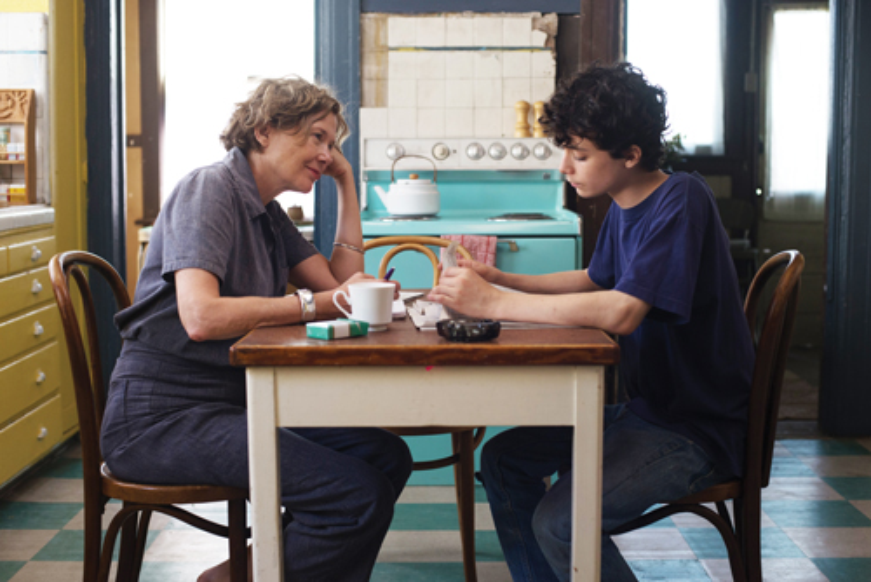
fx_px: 1210
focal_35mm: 50
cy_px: 291
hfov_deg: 39.6
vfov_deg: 27.0
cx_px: 436
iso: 800
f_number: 4
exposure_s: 1/100
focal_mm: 50
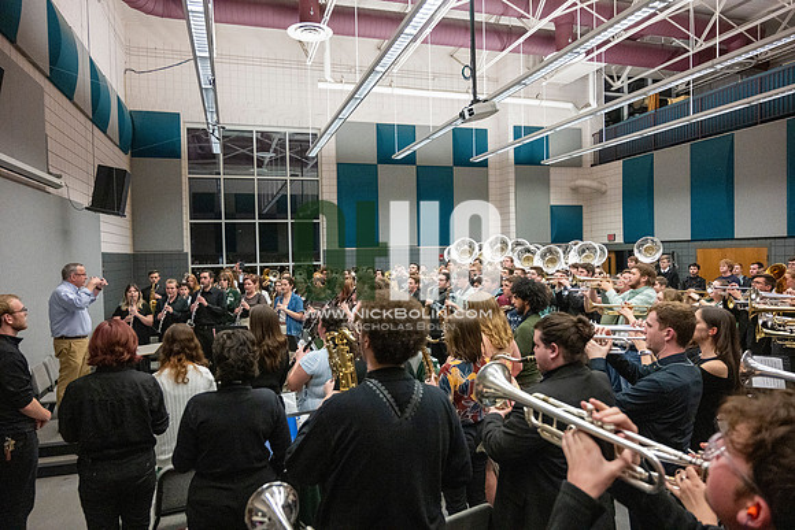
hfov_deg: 73.7
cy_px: 265
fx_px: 530
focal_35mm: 24
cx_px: 398
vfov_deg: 53.2
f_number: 4
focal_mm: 24
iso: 10000
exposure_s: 1/500
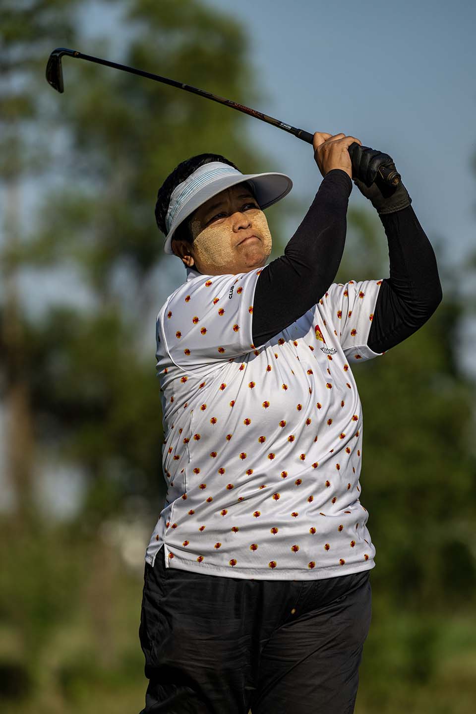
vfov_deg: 10.3
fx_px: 3966
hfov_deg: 6.9
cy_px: 357
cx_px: 238
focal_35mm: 200
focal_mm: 200
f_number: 4
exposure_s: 1/3200
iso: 180
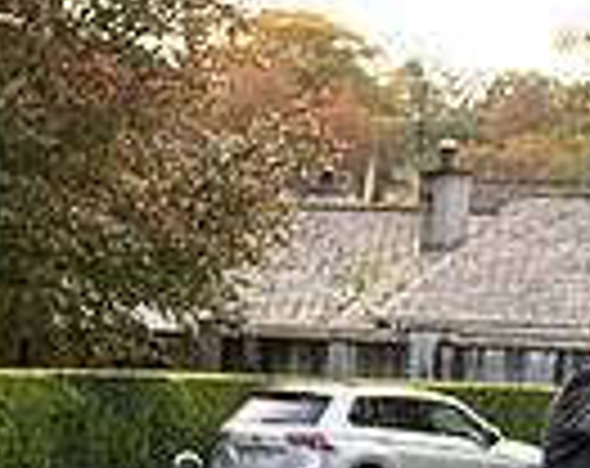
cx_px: 1135
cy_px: 434
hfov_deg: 6.5
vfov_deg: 5.3
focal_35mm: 292
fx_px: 5084
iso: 320
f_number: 3.5
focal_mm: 70
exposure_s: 1/800
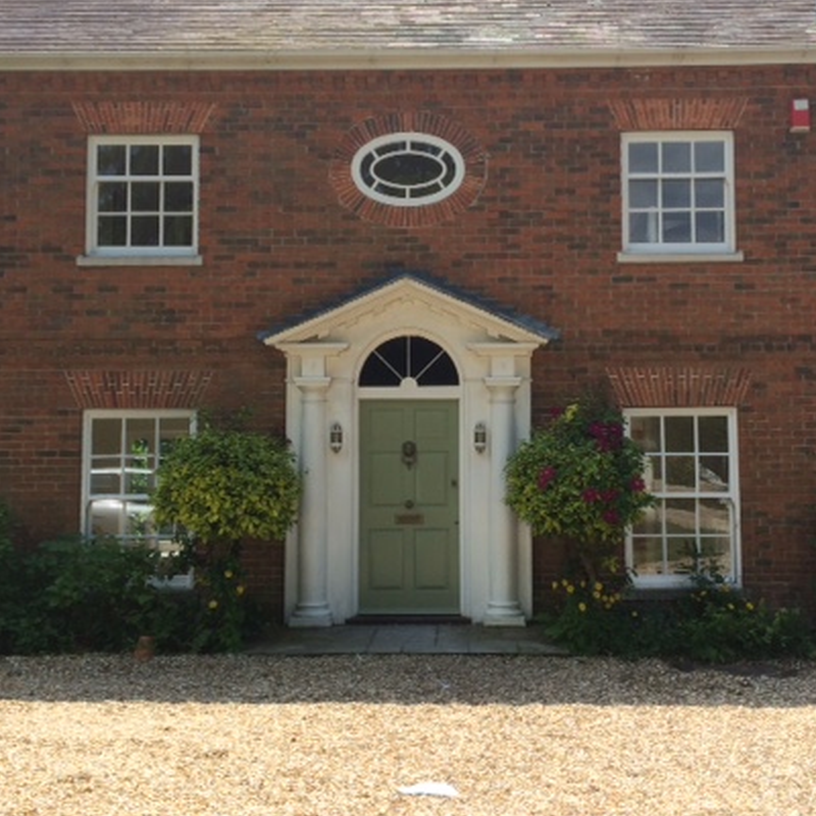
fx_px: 1093
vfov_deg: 40.9
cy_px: 375
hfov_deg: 40.9
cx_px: 449
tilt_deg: +5.3
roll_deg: +0.5
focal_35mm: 41
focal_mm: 4.15
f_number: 2.2
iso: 32
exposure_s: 1/1001
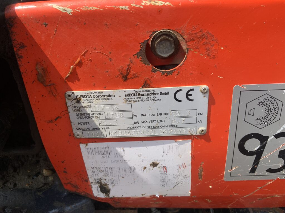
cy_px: 106
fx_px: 239
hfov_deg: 61.7
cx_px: 142
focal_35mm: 29
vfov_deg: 48.2
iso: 16
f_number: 1.8
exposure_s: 1/360
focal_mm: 3
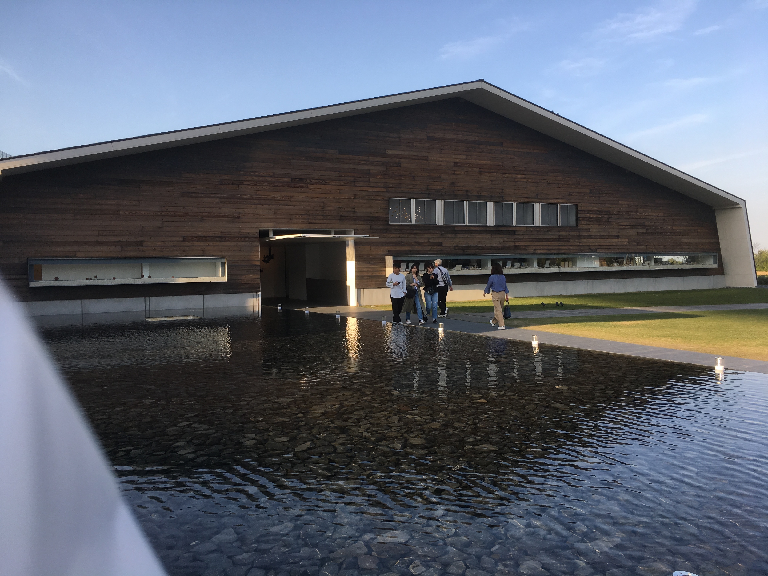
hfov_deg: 61.7
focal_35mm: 29
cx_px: 384
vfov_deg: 48.2
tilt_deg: -3.9
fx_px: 643
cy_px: 288
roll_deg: +0.6
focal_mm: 4.15
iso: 25
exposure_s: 1/503
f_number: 2.2
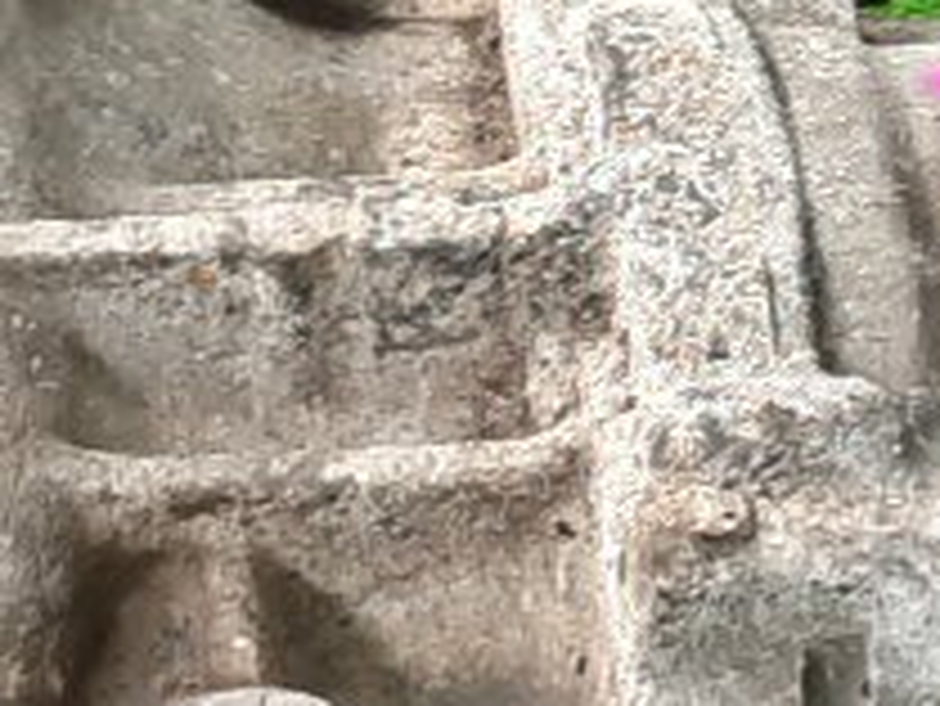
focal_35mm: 172
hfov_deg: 11.5
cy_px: 809
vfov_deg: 8.6
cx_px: 216
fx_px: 4673
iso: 102
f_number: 2
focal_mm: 4.6
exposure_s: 1/50
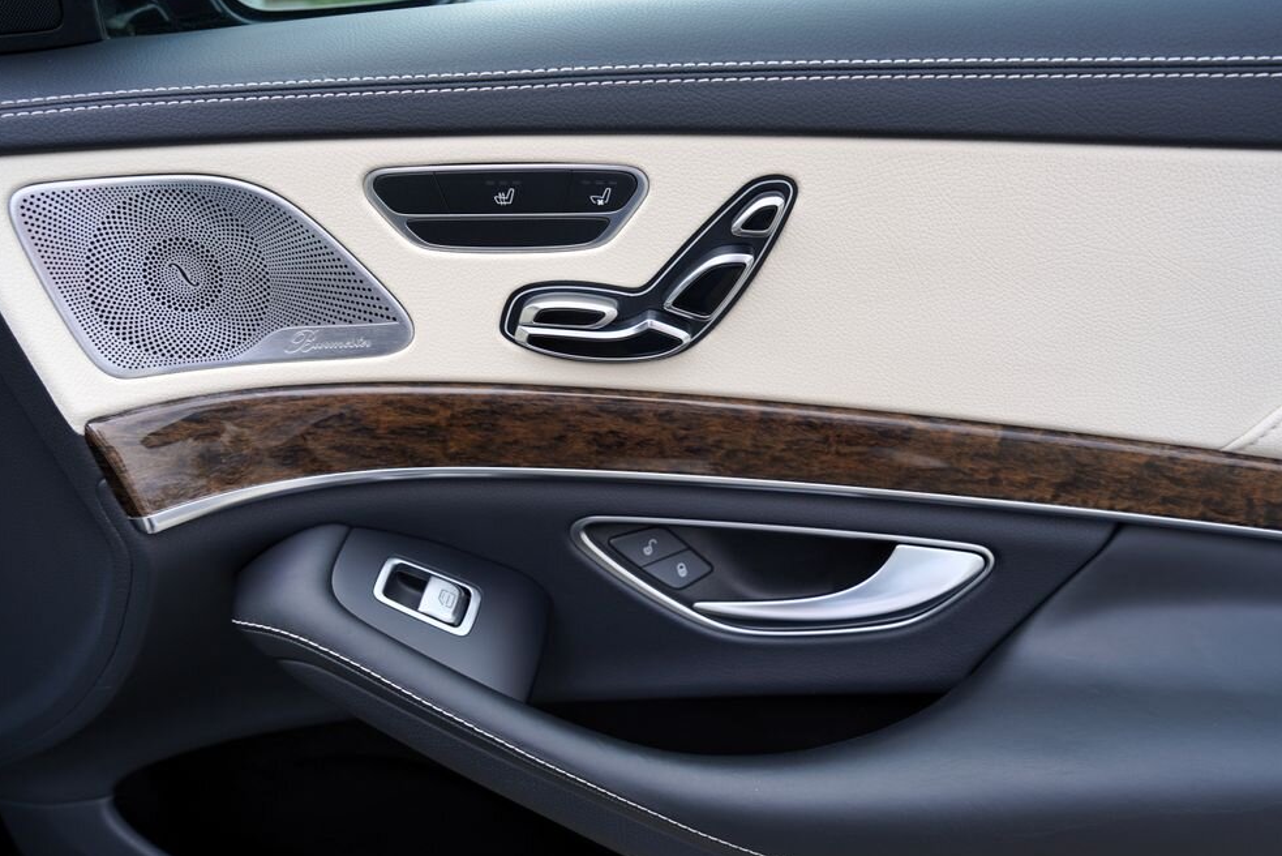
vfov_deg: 51.3
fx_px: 890
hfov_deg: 71.5
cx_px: 638
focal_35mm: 25
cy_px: 433
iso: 100
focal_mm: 24
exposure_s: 1/100
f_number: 5
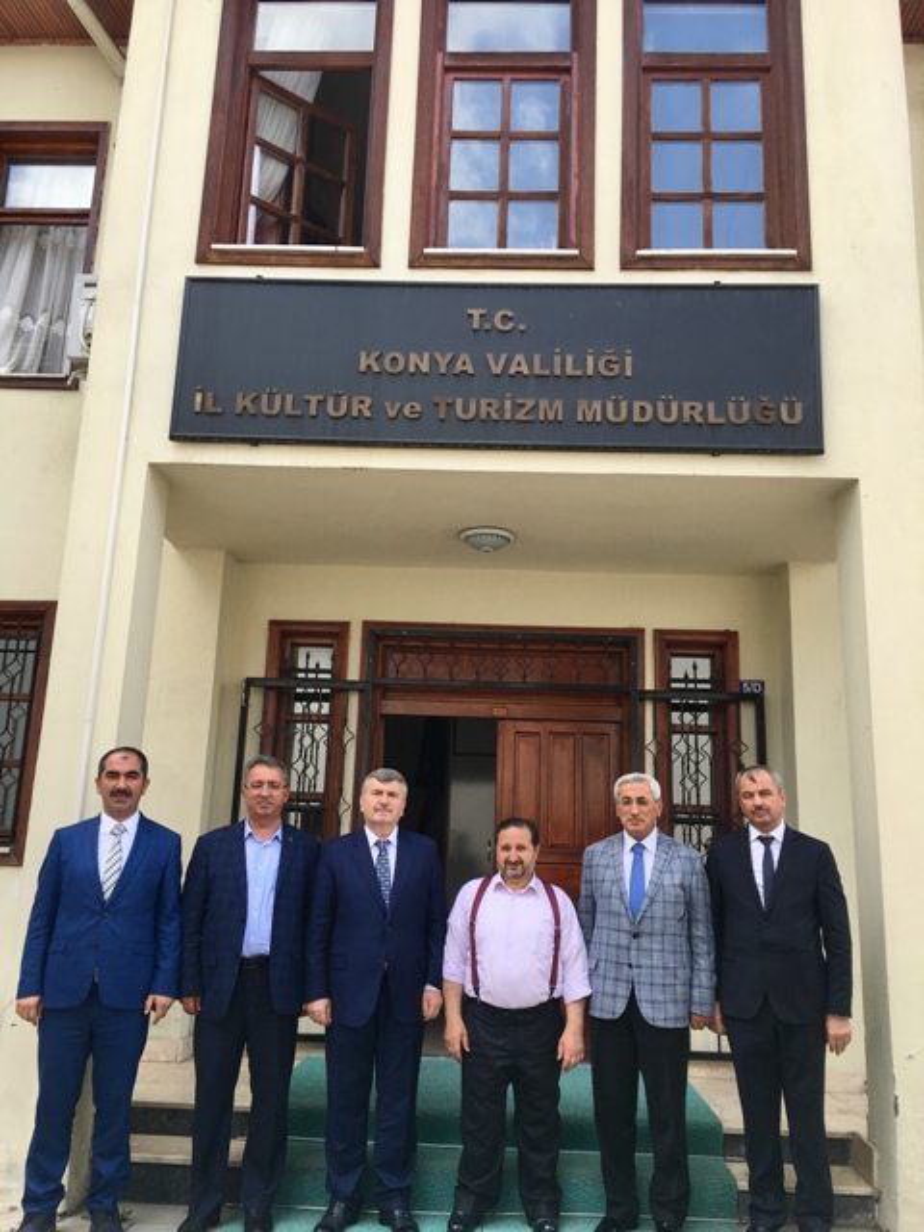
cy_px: 616
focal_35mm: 29
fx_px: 1032
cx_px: 462
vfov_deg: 61.7
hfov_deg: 48.2
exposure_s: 1/268
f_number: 2.2
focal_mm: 4.15
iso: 25
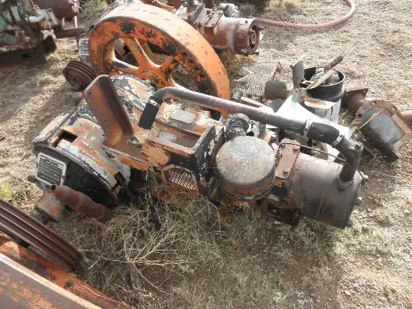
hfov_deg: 63.4
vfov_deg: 49.7
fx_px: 333
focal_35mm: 28
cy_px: 154
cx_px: 206
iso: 64
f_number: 3
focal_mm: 5
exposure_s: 1/250
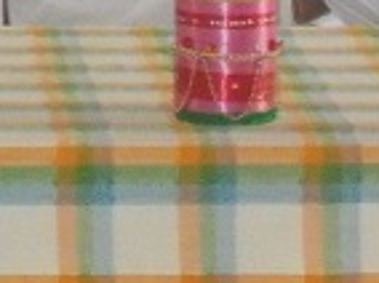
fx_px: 4700
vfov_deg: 3.4
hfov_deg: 4.5
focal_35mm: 430
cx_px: -673
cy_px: -489
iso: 640
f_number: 5.3
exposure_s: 1/60
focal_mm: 11.8
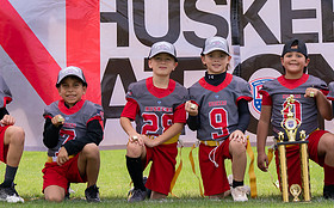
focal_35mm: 200
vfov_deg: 6.5
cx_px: 231
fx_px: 1818
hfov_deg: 10.5
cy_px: 50
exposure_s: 1/800
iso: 100
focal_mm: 70
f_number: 3.5
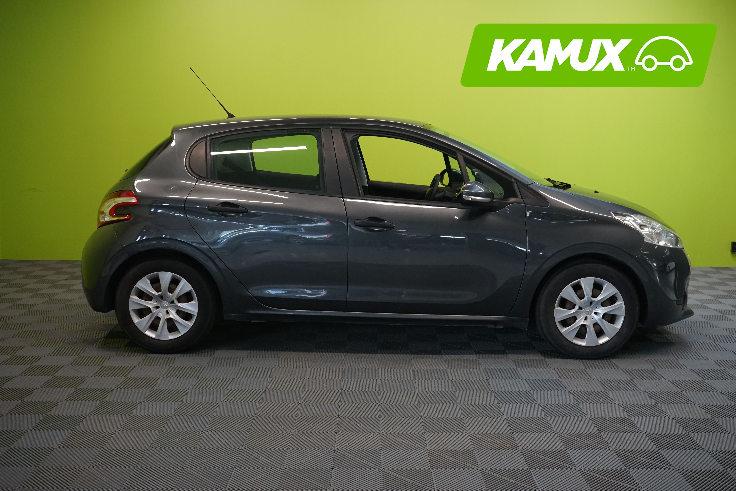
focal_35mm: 38
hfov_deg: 50.7
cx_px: 368
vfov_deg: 35.1
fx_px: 777
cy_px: 246
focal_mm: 38
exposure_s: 1/30
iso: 1600
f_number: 7.1
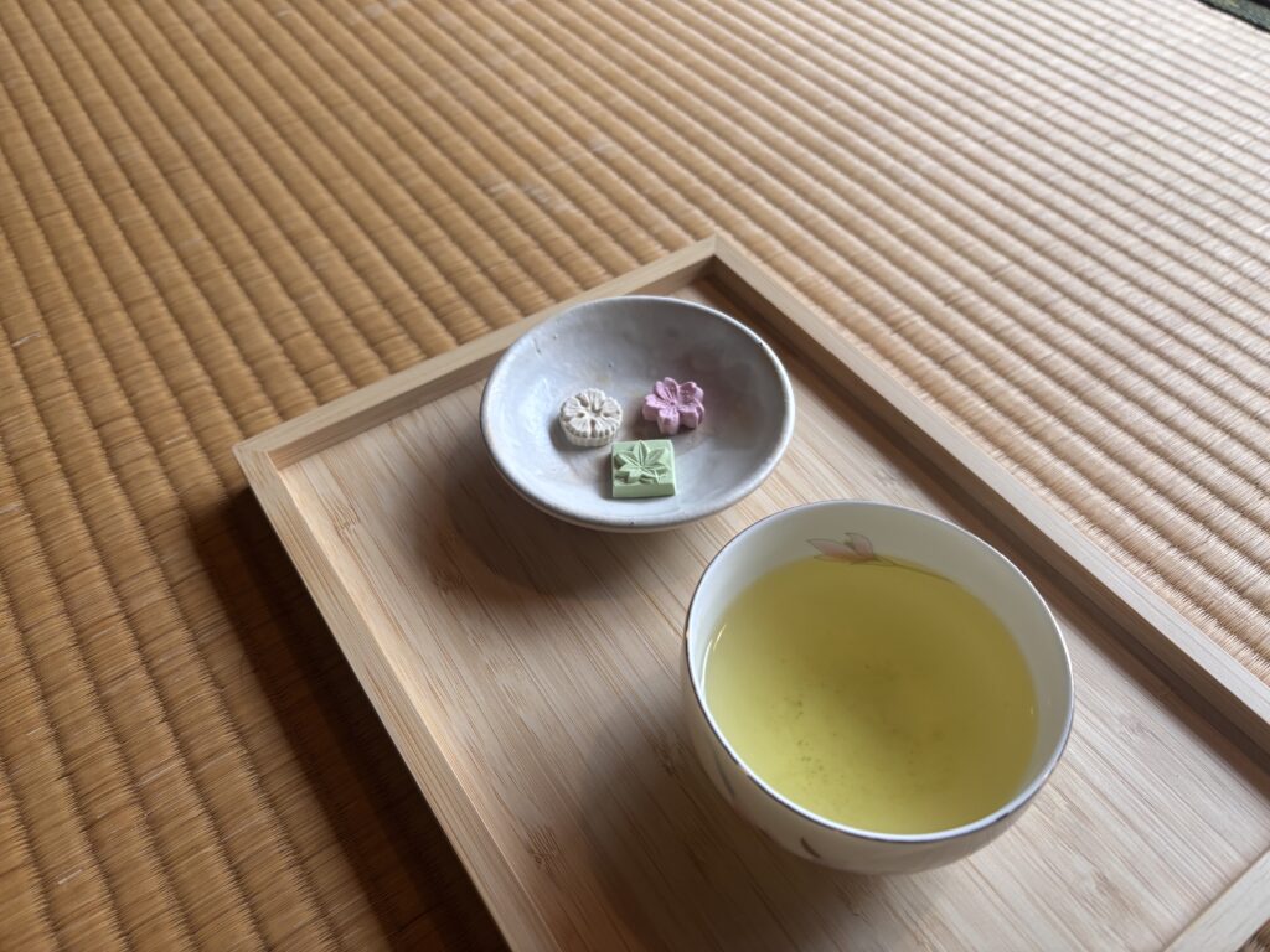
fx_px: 954
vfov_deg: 53.1
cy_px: 476
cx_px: 635
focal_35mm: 26
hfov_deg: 67.3
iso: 125
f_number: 1.6
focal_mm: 5.96
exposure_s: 1/108
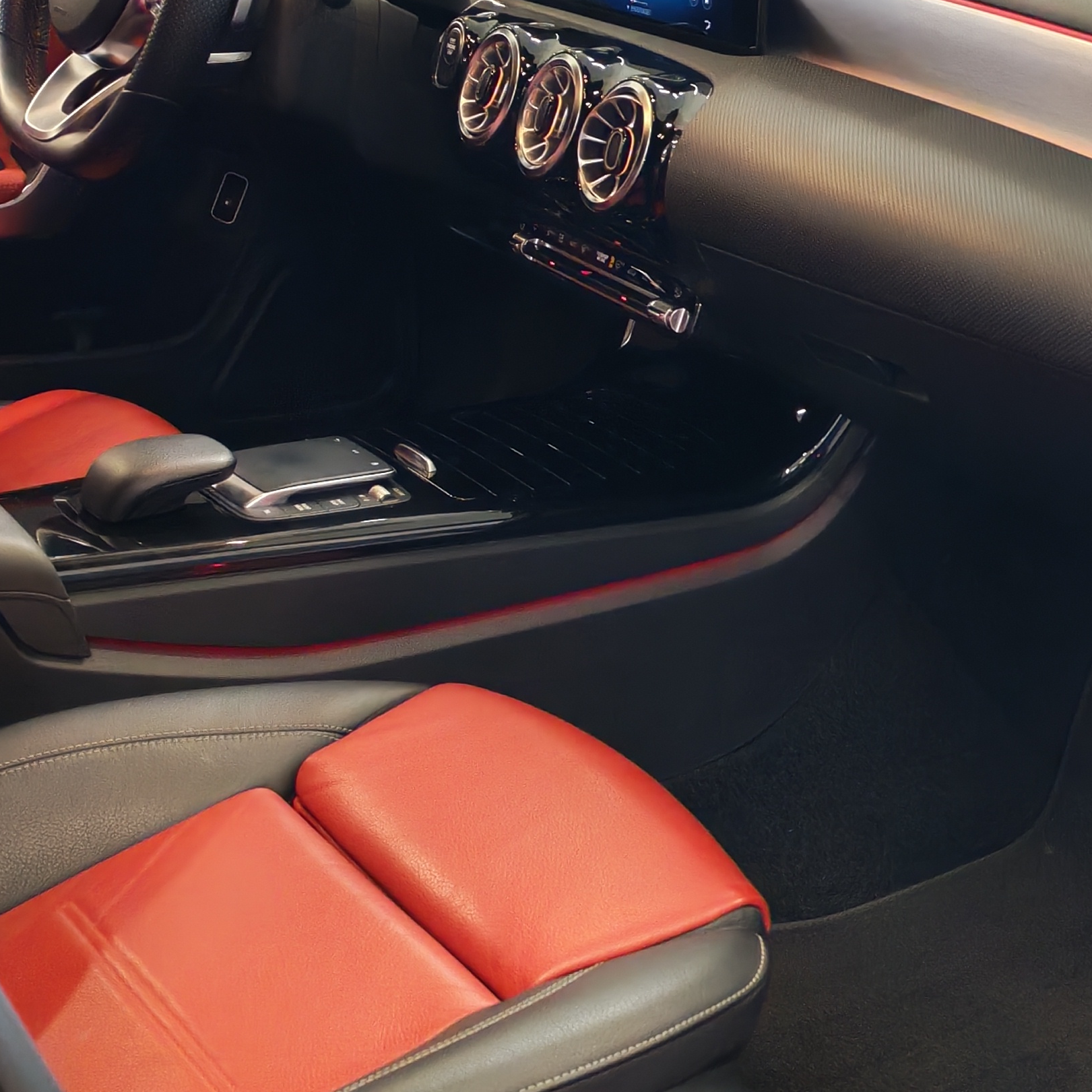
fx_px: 2391
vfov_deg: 25.7
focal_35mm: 67
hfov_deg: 25.3
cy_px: 564
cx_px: 882
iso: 773
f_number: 1.9
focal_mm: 6.12
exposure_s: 1/100
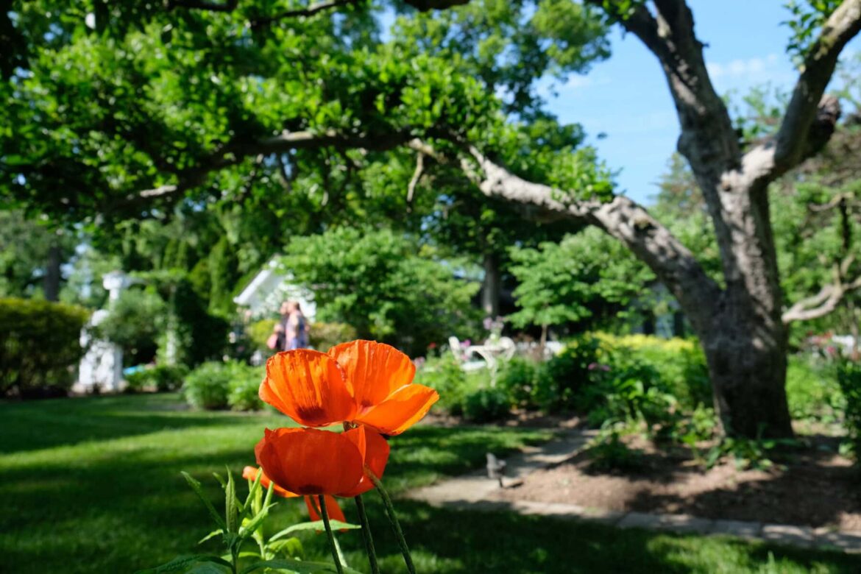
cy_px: 287
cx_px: 430
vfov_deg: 47.9
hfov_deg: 67.4
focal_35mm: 27
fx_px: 646
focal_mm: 18
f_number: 5.6
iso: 400
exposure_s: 1/400
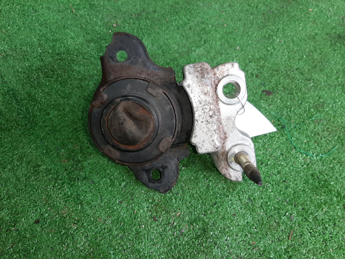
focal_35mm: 26
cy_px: 130
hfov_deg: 67.3
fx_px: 259
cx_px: 172
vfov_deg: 53.1
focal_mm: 3.93
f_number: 1.7
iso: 55
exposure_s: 1/50
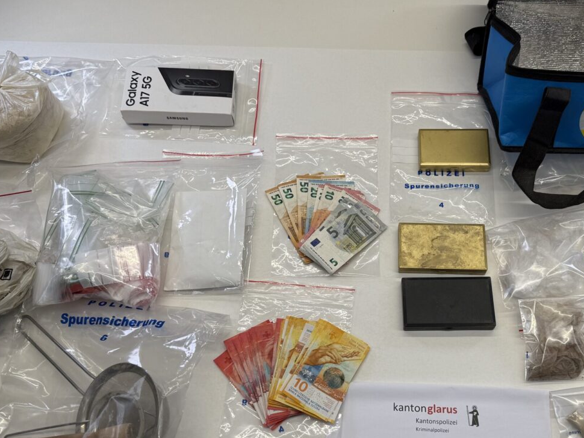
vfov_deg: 37.6
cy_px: 265
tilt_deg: -66.0
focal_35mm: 38
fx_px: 641
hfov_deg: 48.7
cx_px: 350
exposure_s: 1/1211
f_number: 1.78
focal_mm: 6.76
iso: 80
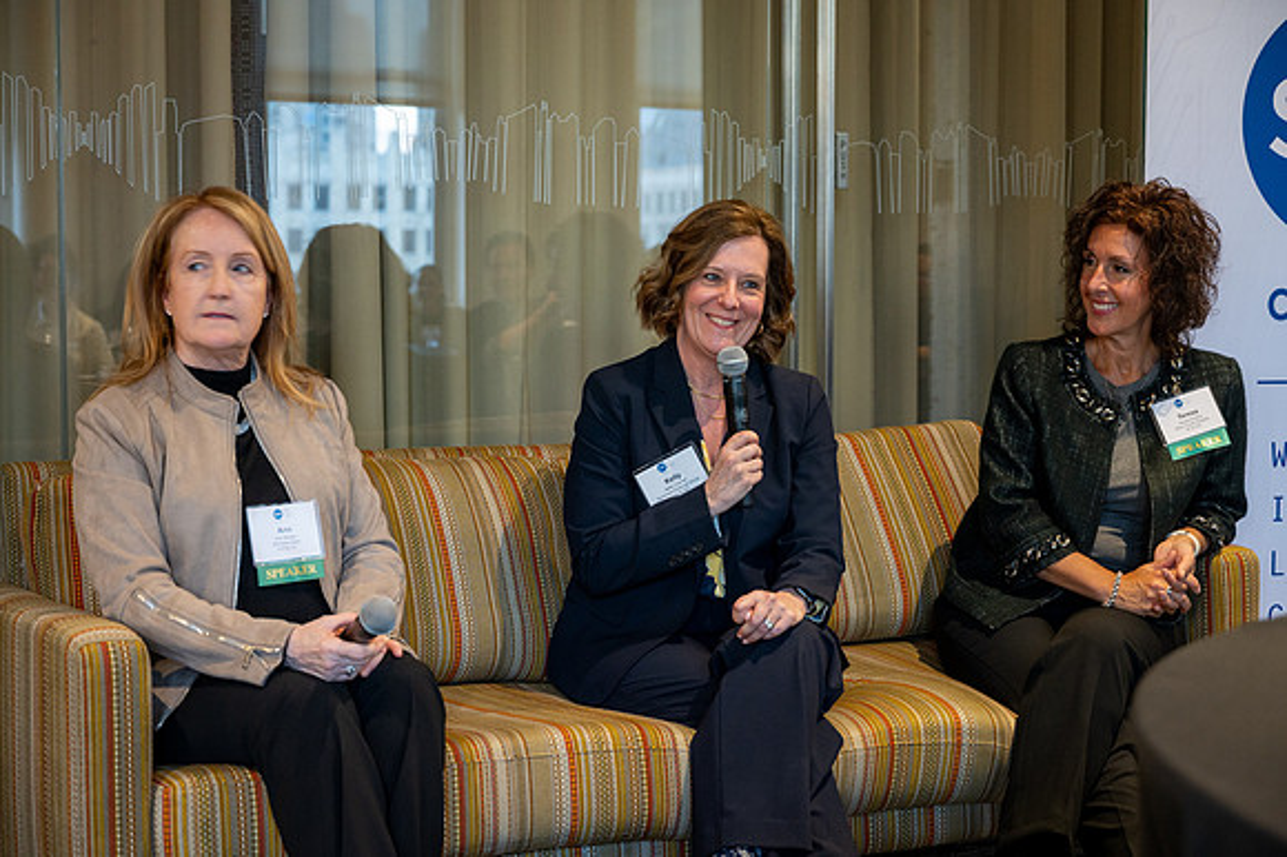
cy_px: 428
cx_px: 644
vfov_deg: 23.4
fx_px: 2072
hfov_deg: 34.5
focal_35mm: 58
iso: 1600
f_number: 4
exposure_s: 1/50
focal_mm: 58
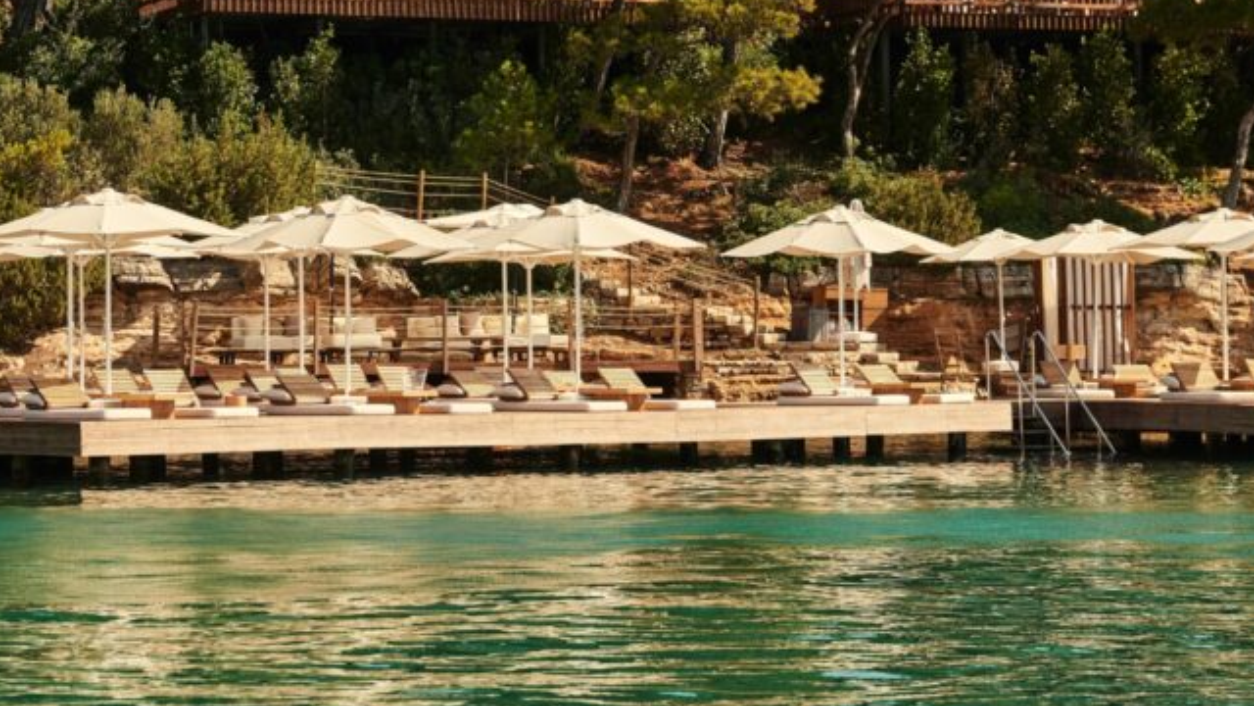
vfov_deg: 11.6
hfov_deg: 20.4
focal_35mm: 104
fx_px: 3458
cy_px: 174
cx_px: 370
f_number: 9
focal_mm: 62
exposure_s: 1/400
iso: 250
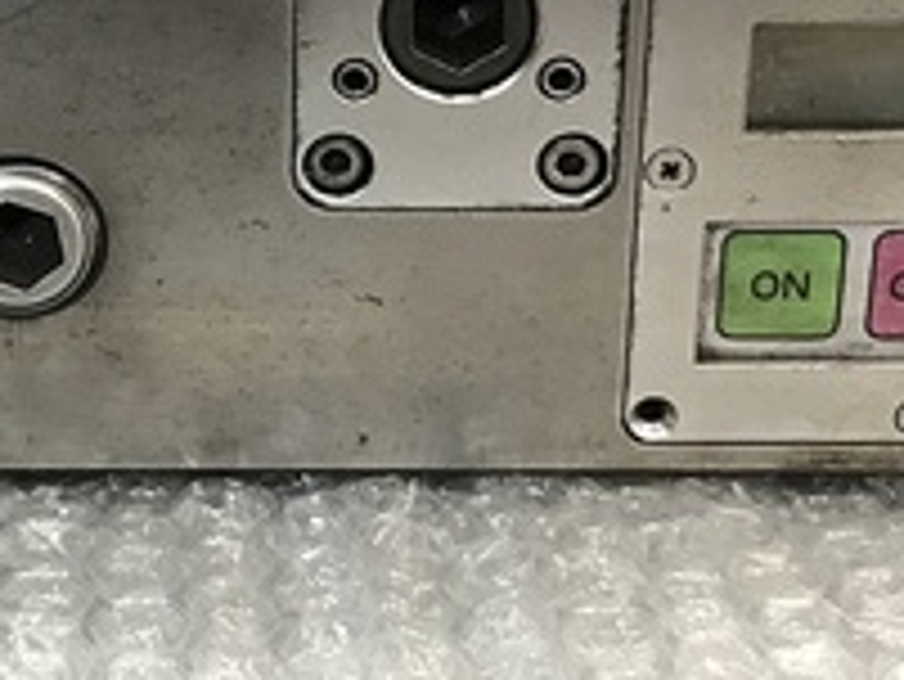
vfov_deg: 16.0
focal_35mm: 89
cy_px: -117
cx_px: 157
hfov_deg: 21.7
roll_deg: +0.2
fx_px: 2326
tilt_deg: -20.2
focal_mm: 3.99
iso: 40
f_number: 1.8
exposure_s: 1/15
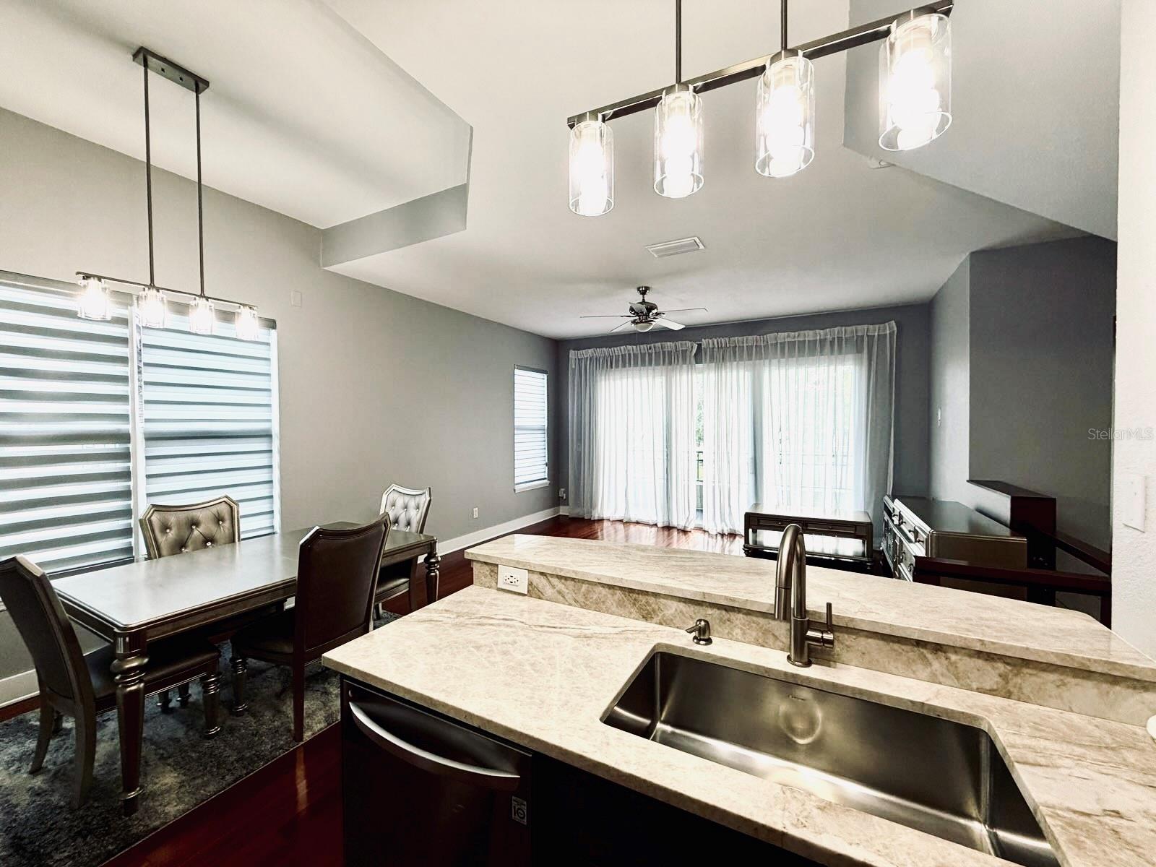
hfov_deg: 102.1
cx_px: 578
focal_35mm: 14
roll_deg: +0.4
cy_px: 434
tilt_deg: -0.9
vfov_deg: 85.7
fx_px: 468
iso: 250
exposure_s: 1/120
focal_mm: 2.22
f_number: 2.2
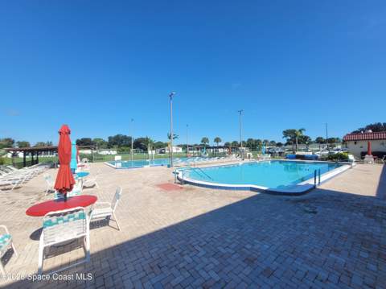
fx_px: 145
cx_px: 193
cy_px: 144
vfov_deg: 89.8
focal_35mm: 13
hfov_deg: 106.2
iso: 40
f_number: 2.2
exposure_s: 1/1601
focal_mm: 1.74
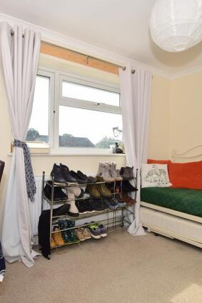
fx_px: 194
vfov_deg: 76.1
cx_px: 86
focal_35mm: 23
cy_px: 152
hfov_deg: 54.8
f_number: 9
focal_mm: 10
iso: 200
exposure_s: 1/200
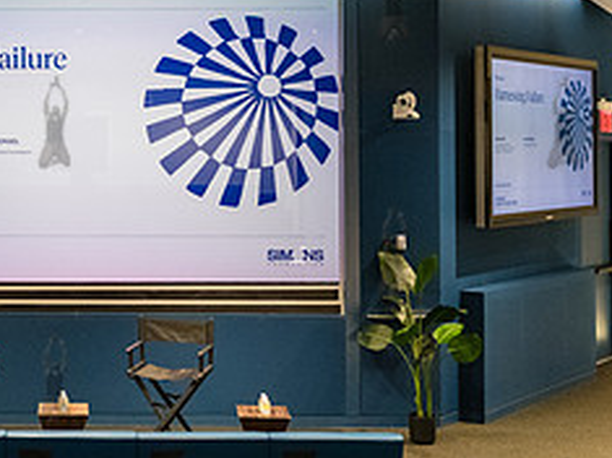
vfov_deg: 22.4
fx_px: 1149
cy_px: 121
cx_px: 47
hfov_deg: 28.5
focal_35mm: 65
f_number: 4.5
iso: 6400
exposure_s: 1/200
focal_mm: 27
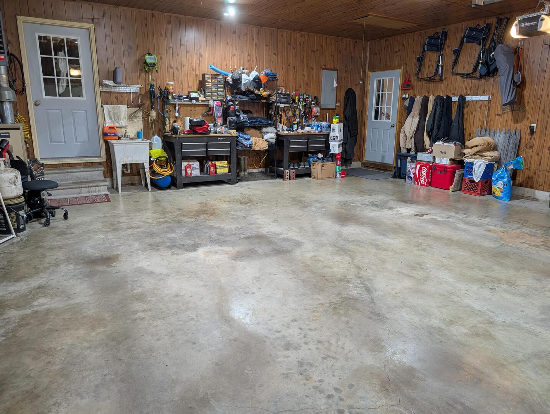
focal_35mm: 24
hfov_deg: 71.5
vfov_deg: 56.9
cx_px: 275
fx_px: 382
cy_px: 207
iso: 21
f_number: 1.68
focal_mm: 6.9
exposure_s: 1/40
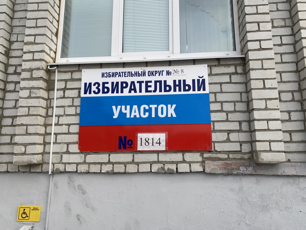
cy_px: 115
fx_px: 230
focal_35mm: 26
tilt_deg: +14.7
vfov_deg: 53.1
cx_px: 153
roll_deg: +0.9
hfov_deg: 67.3
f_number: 1.8
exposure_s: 1/949
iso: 32
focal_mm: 4.25
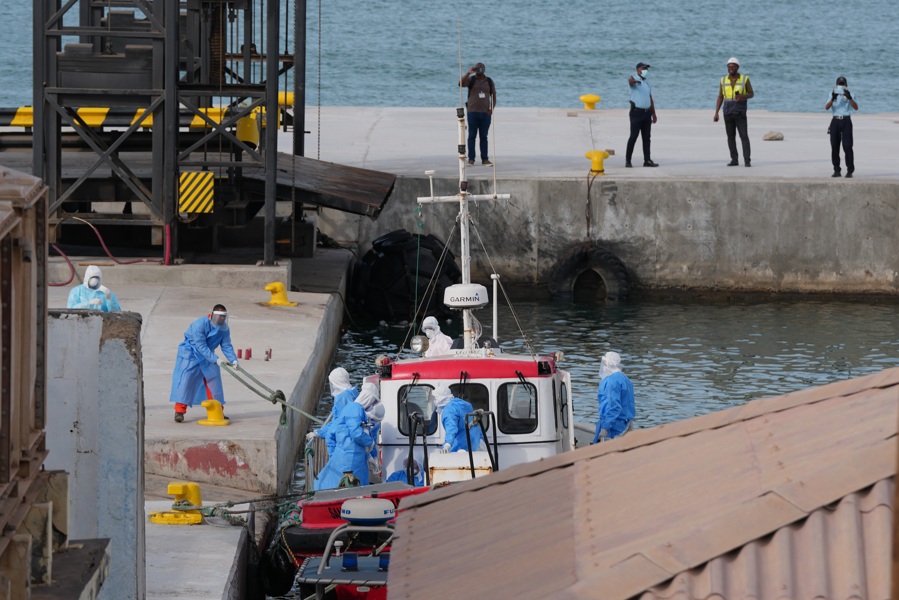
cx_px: 450
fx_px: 7491
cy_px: 300
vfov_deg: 4.6
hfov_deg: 6.9
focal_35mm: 300
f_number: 5.6
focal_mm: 200
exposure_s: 1/400
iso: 100
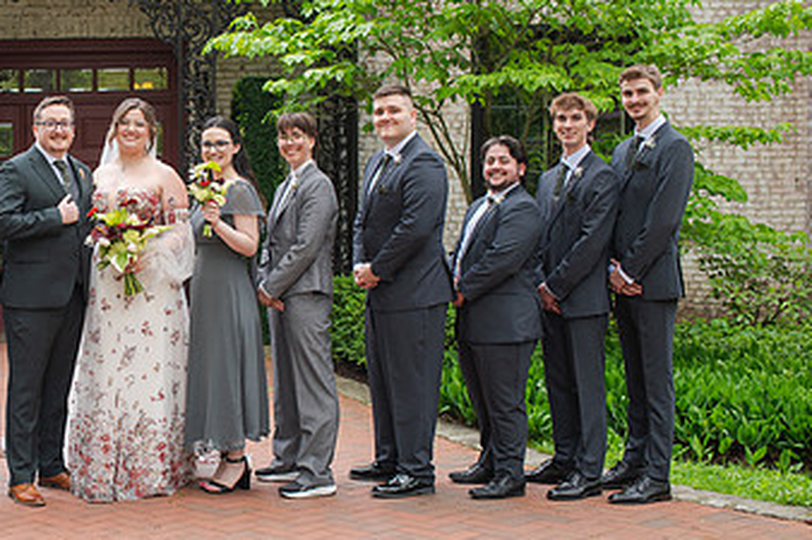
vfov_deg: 20.0
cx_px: 60
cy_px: 282
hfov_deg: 28.4
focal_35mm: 68
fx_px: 1533
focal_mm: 35
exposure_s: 1/320
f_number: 3.2
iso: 220
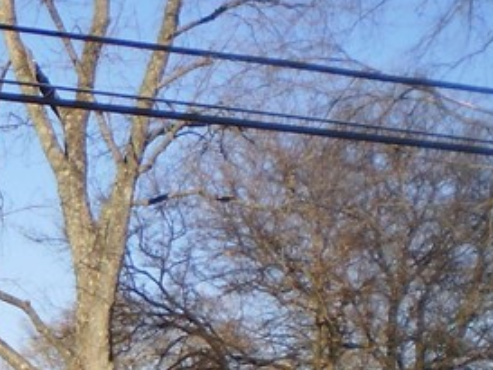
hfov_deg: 13.7
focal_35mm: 135
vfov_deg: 10.9
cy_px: 343
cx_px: -251
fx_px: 1924
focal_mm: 6.3
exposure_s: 1/1000
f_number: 3.1
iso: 64
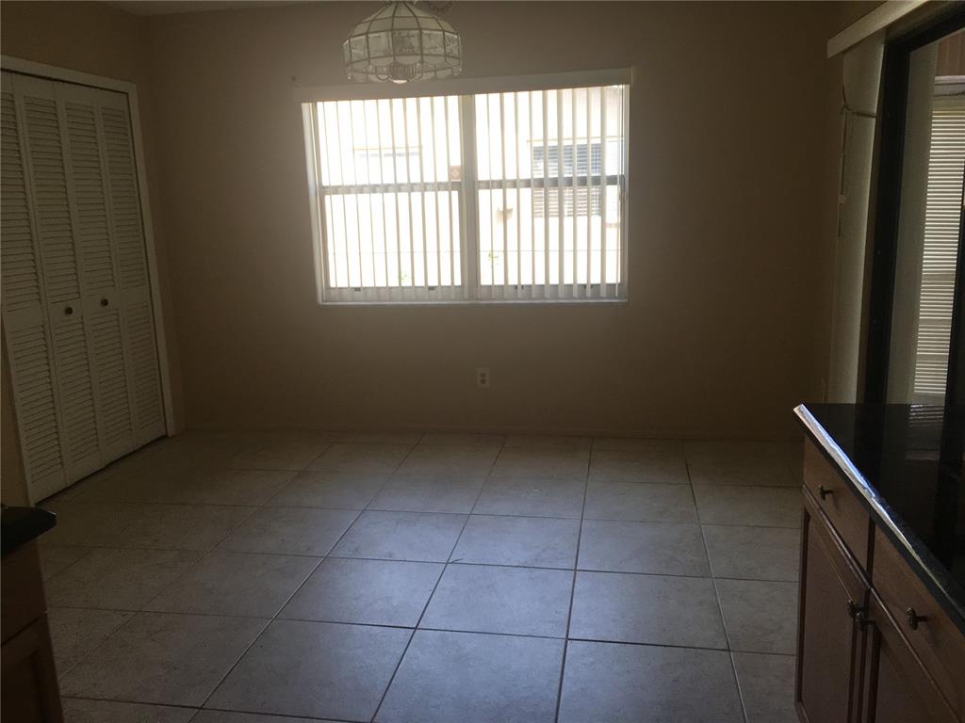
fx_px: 808
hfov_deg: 61.7
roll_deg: +1.9
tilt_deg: -11.5
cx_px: 482
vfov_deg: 48.2
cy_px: 362
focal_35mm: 29
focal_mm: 4.15
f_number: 2.2
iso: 40
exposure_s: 1/120
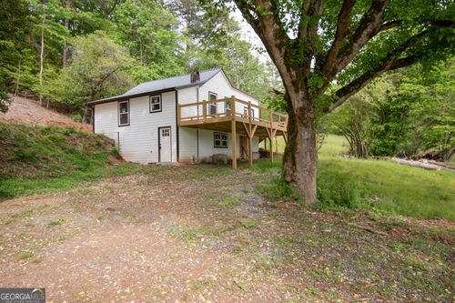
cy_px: 152
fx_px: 303
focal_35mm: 24
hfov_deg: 73.8
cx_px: 228
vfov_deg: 53.1
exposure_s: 1/160
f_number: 6.3
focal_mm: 16
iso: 200
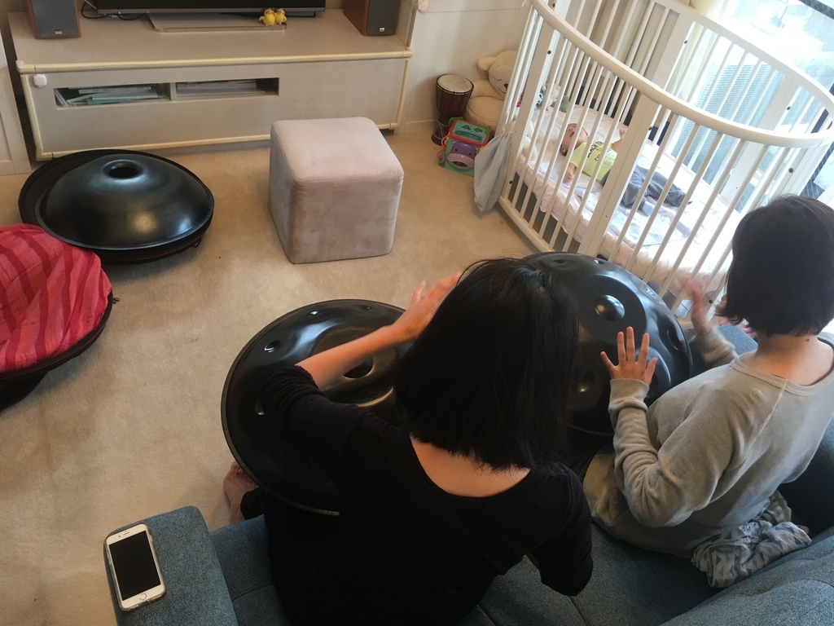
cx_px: 417
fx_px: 699
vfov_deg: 48.2
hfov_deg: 61.7
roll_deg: -14.0
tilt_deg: -40.9
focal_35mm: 29
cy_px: 313
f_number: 2.2
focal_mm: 4.15
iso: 50
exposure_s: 1/15
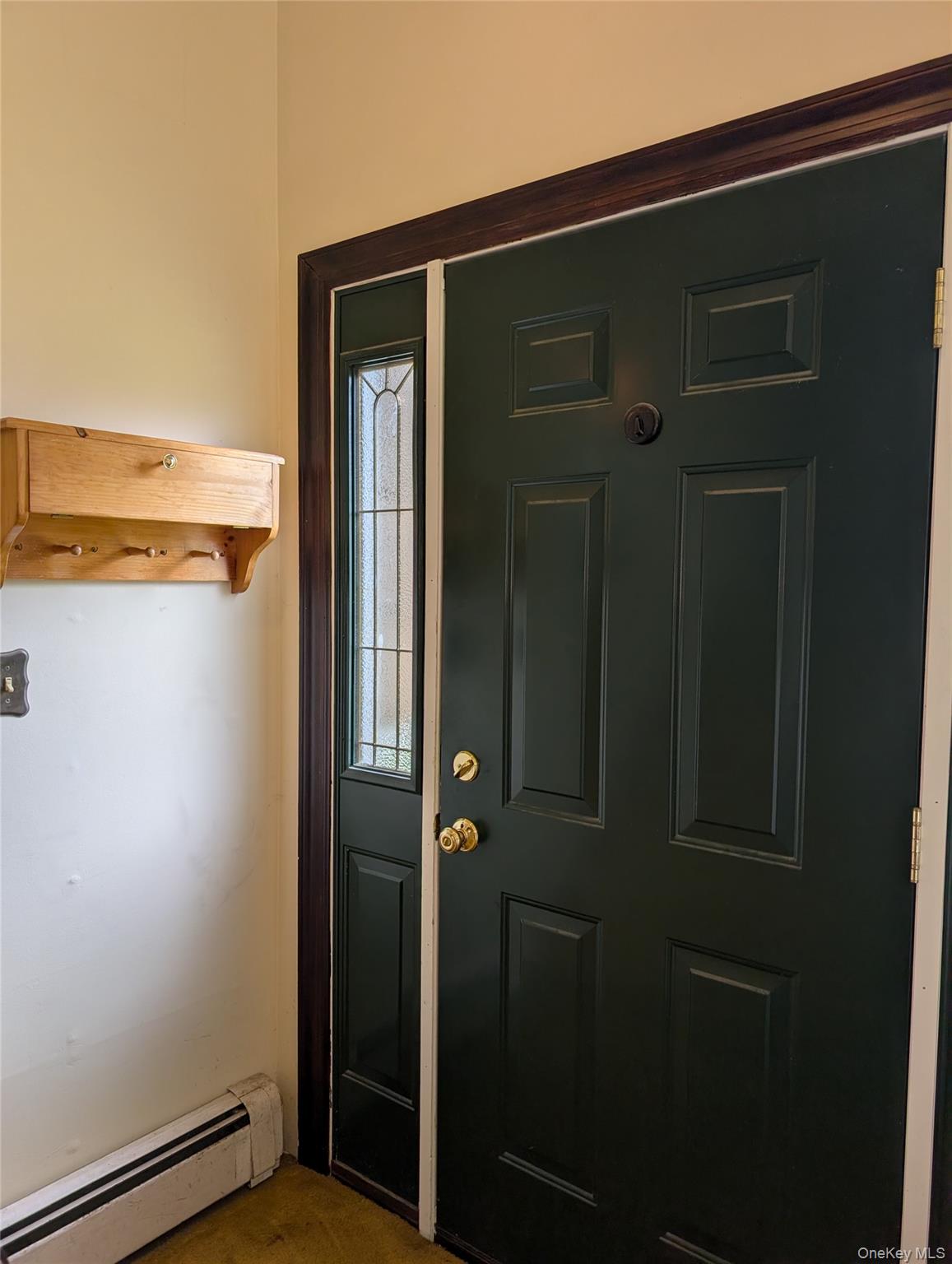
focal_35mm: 24
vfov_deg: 71.5
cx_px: 476
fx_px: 878
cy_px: 632
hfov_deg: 56.9
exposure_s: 1/299
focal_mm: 6.9
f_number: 1.68
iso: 22
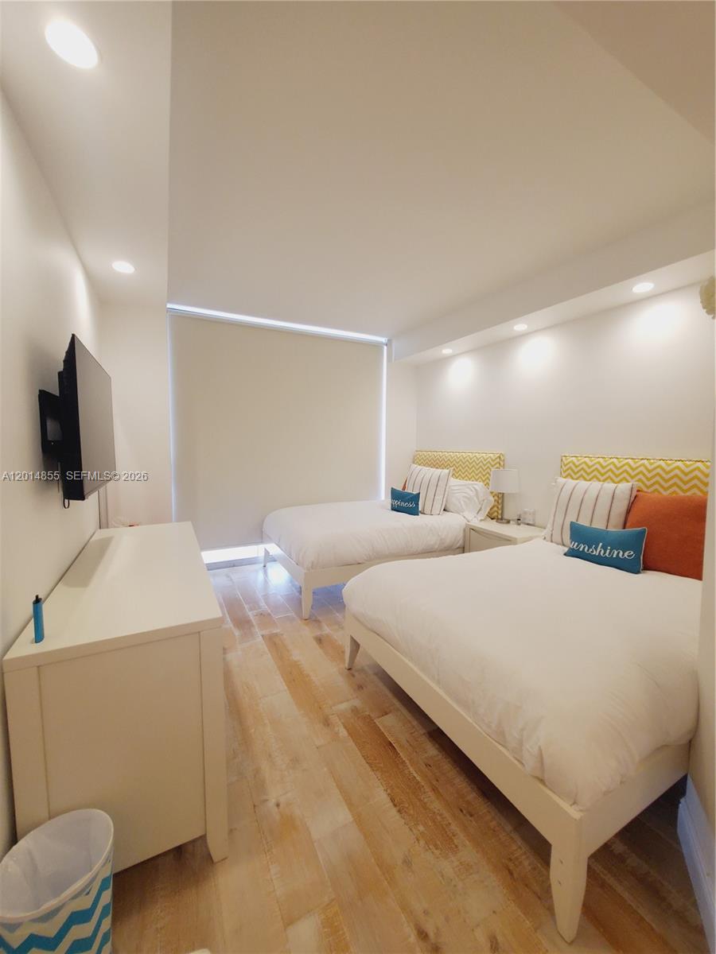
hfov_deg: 89.9
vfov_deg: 106.2
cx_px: 358
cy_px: 477
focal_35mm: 13
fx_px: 359
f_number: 2.2
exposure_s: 1/60
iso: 125
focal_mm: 1.8
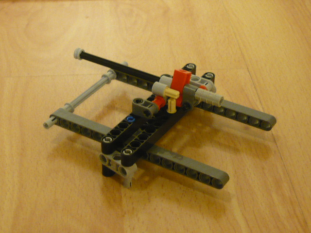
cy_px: 116
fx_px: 674
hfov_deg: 26.0
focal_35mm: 75
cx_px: 156
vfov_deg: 19.6
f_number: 3.1
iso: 400
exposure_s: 1/15
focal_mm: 7.8
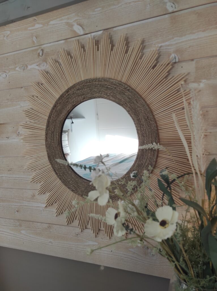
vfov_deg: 69.4
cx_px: 108
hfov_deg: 54.8
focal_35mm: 25
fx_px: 209
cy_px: 146
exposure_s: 1/103
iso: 100
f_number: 1.89
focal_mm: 5.43
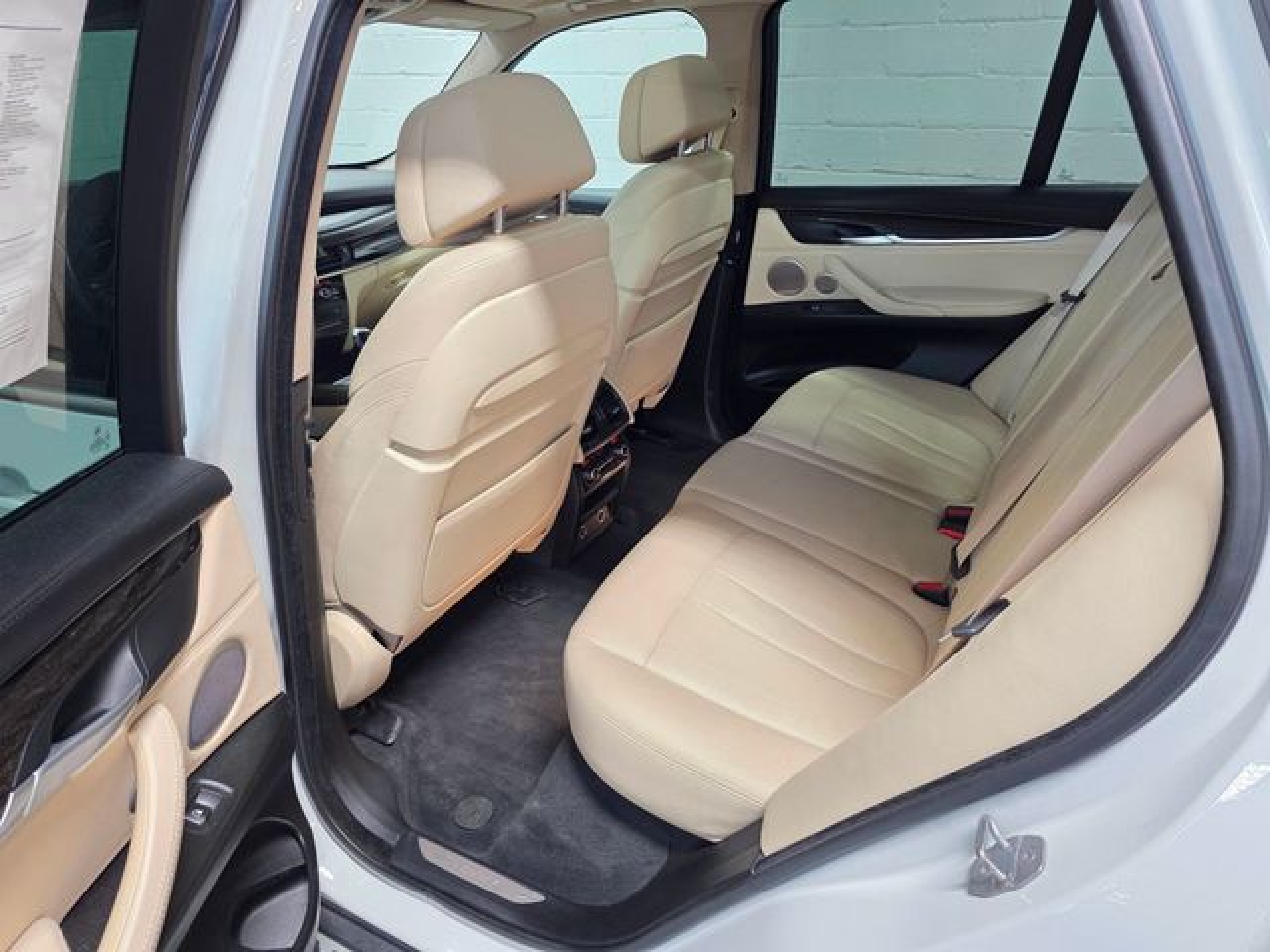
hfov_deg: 73.9
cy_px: 476
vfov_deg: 58.9
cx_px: 635
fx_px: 844
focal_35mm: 23
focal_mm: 6.3
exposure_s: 1/120
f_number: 1.7
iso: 320
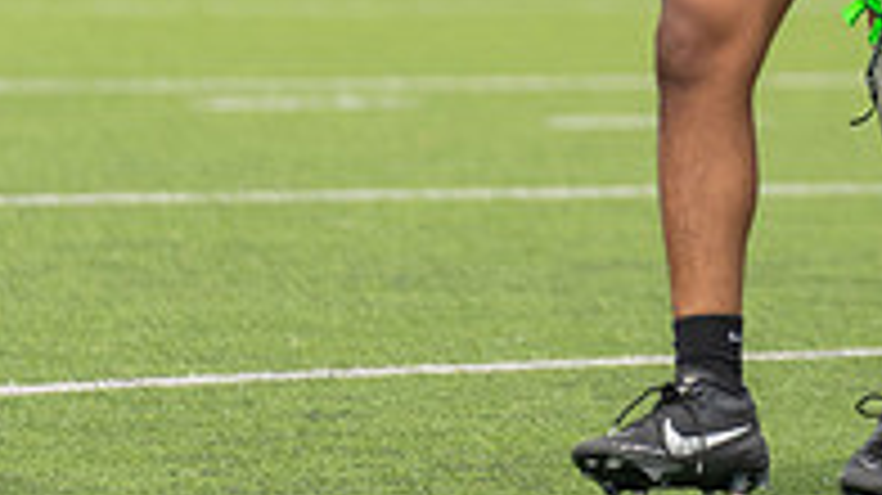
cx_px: 867
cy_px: -360
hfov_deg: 2.5
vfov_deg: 1.4
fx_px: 20546
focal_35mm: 879
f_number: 3.5
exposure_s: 1/1250
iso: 160
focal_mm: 200
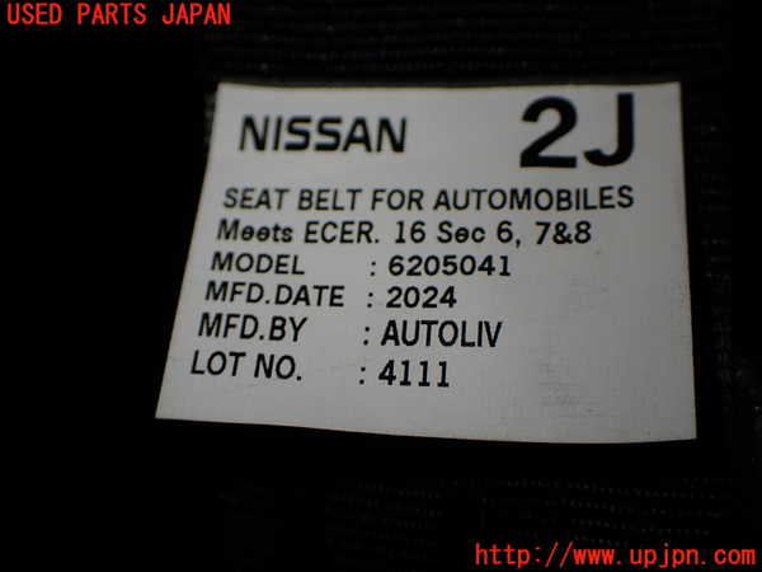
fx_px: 903
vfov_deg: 35.1
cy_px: 286
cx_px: 381
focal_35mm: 41
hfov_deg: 45.8
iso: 100
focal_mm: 7.31
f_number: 2.8
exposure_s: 1/160
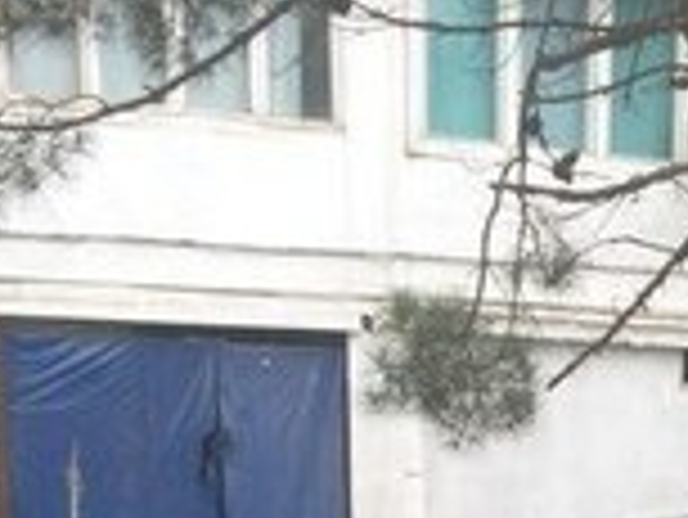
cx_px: 836
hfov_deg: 15.2
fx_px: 2486
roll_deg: -2.3
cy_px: 1061
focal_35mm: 125
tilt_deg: -14.8
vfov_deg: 10.8
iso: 32
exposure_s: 1/113
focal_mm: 4.15
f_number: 2.2
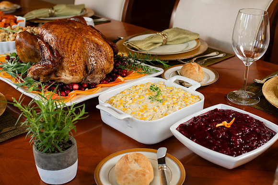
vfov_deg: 27.0
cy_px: 92
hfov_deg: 39.6
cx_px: 139
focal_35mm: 50
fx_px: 386
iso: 200
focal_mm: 50
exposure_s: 1/60
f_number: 6.3
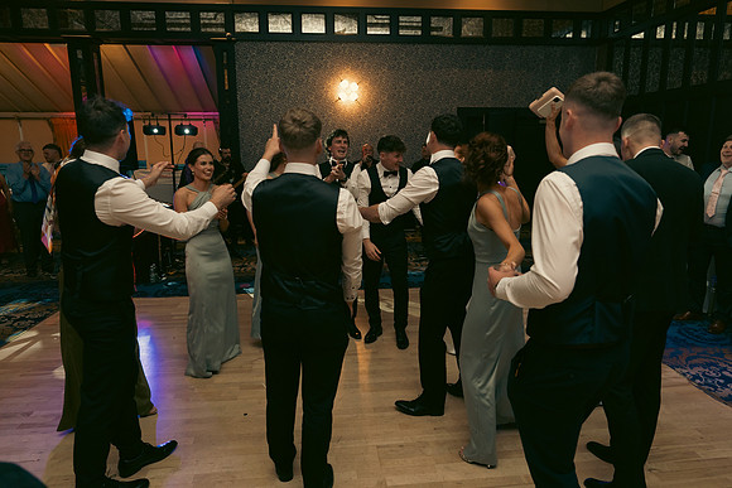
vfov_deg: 53.2
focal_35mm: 24
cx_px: 366
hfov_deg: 73.7
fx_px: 488
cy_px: 244
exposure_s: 1/200
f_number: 3.5
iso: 2500
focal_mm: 24
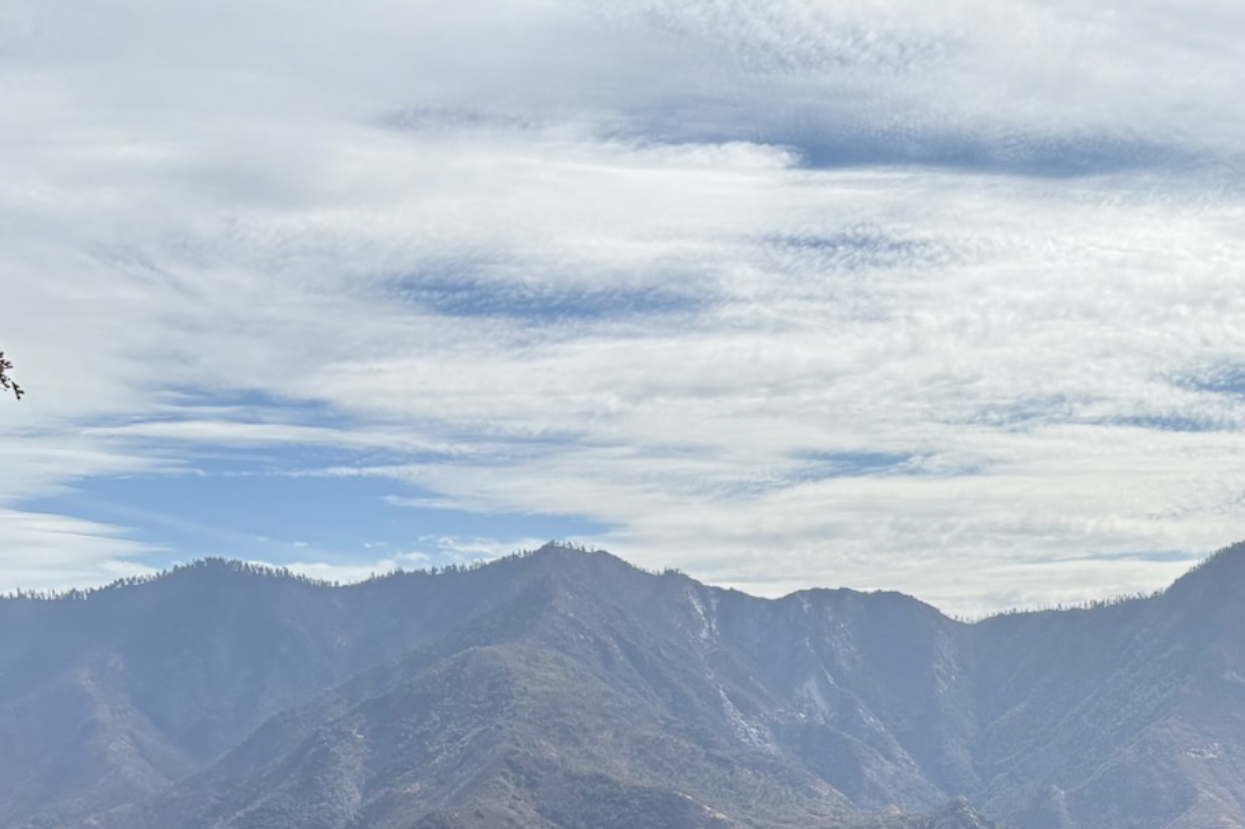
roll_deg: +3.7
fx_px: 2109
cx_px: 1072
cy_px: 963
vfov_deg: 20.9
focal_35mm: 61
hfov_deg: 31.6
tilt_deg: -9.3
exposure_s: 1/6993
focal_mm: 5.96
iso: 50
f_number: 1.6
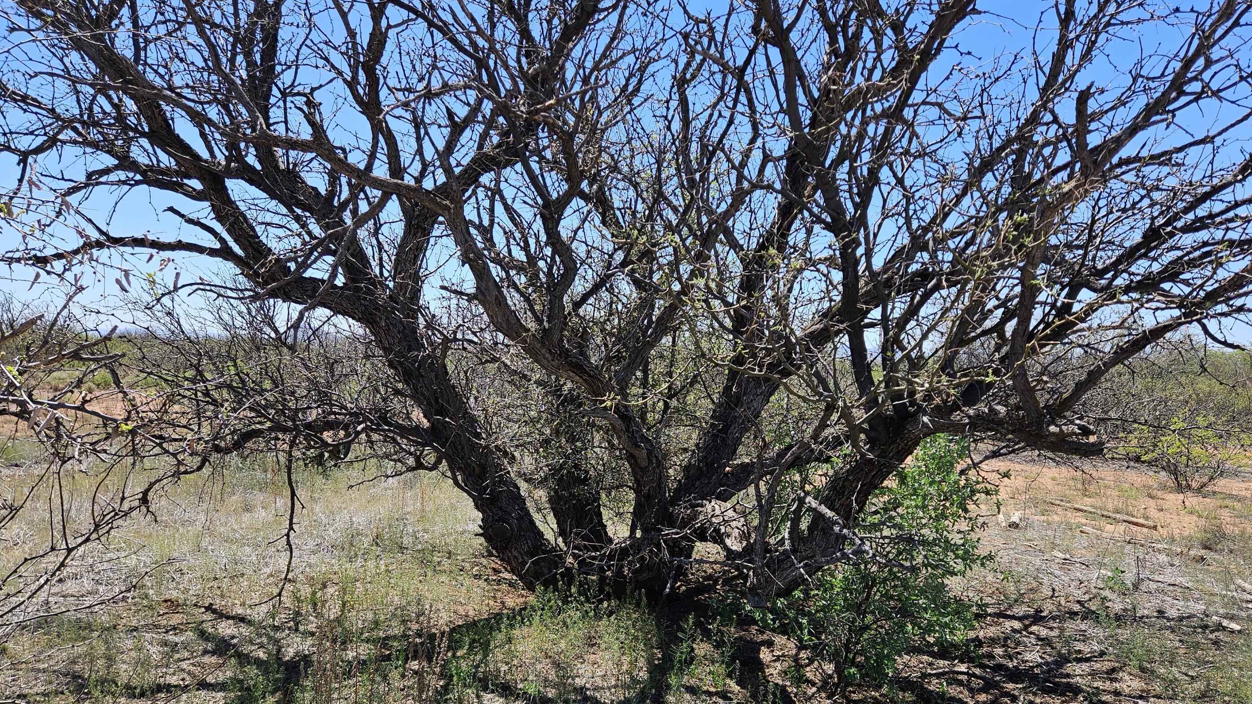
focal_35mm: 27
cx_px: 674
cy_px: 426
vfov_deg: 42.7
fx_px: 896
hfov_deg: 69.8
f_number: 1.8
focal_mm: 5.4
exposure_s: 1/1120
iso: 25
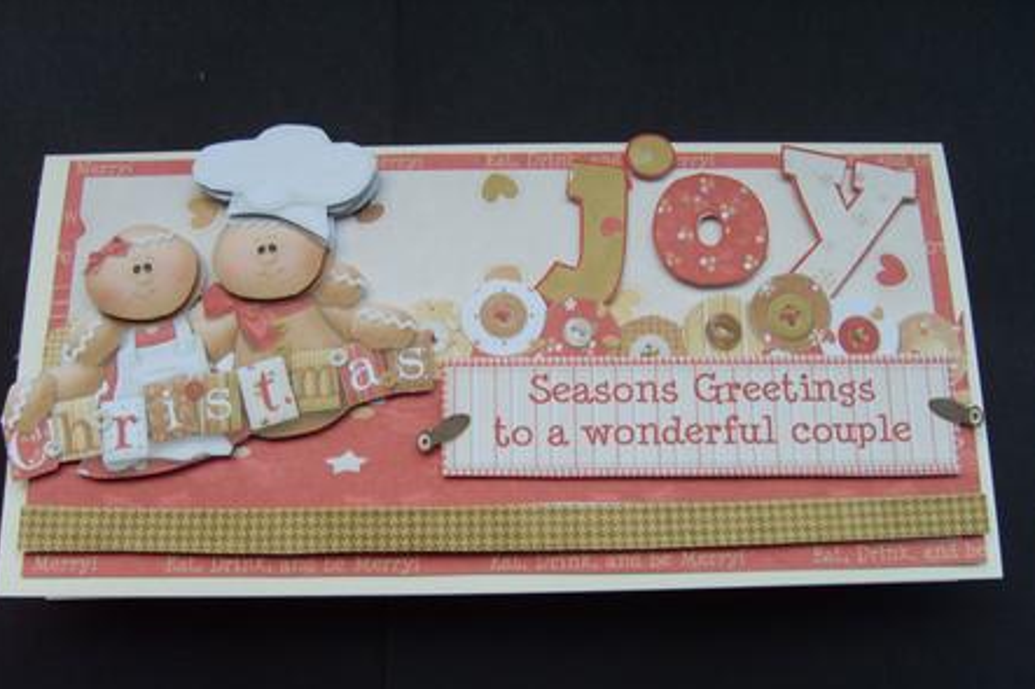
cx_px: 512
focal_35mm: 37
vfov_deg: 35.9
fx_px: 1063
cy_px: 388
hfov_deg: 51.9
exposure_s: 1/30
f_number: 2.8
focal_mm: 5.8
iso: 86
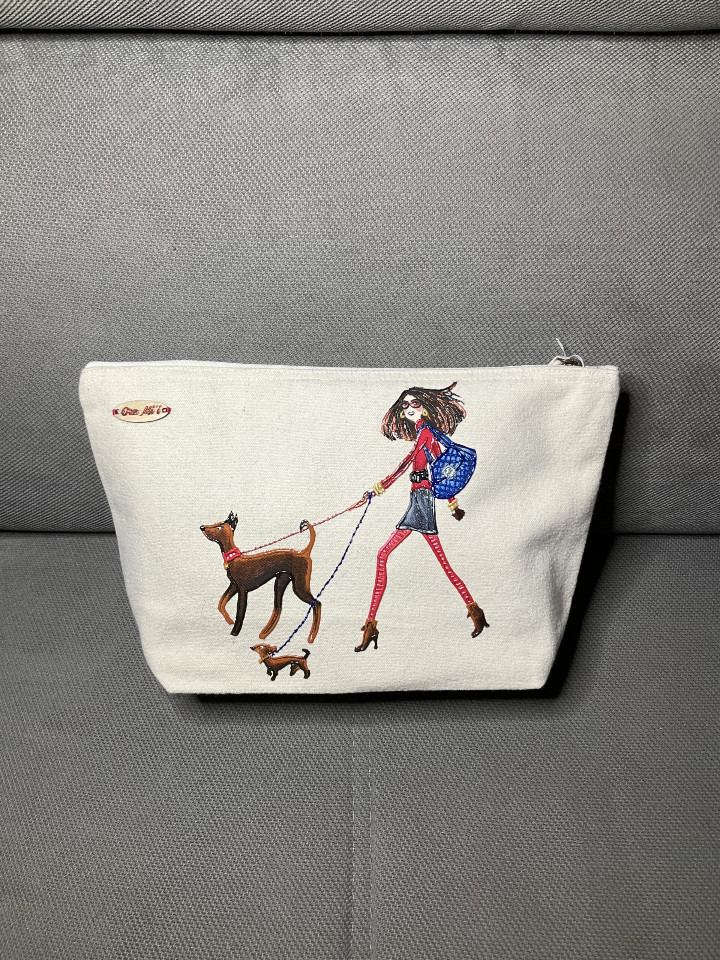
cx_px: 360
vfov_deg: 61.7
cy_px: 480
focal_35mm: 29
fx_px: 804
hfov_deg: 48.2
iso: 40
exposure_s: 1/50
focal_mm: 3
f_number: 1.8
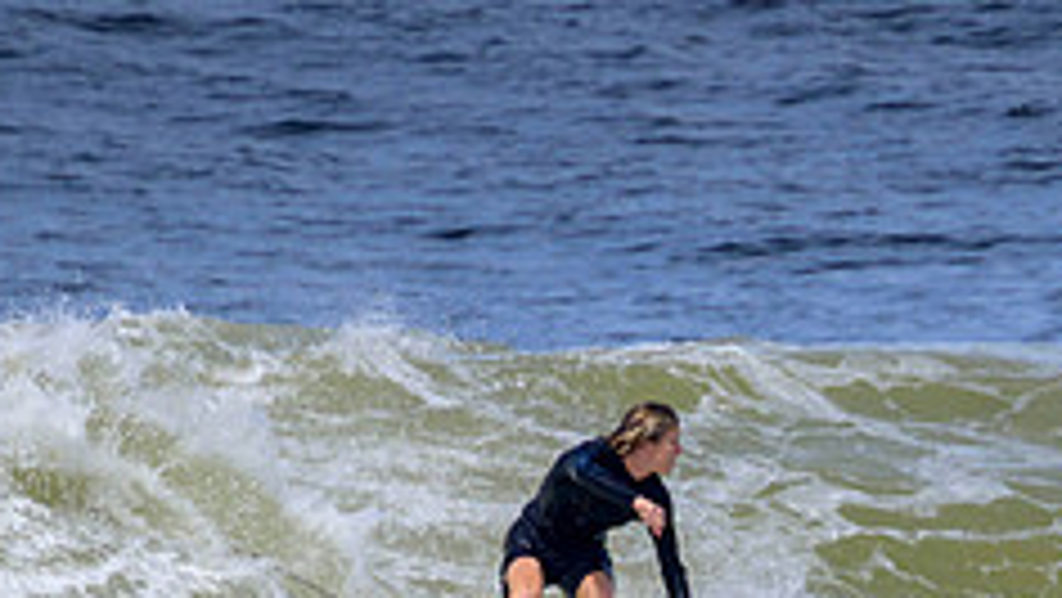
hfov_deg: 1.0
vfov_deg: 0.6
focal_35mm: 2061
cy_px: 690
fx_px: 58064
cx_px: 1138
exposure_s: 1/2000
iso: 640
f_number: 11
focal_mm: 800
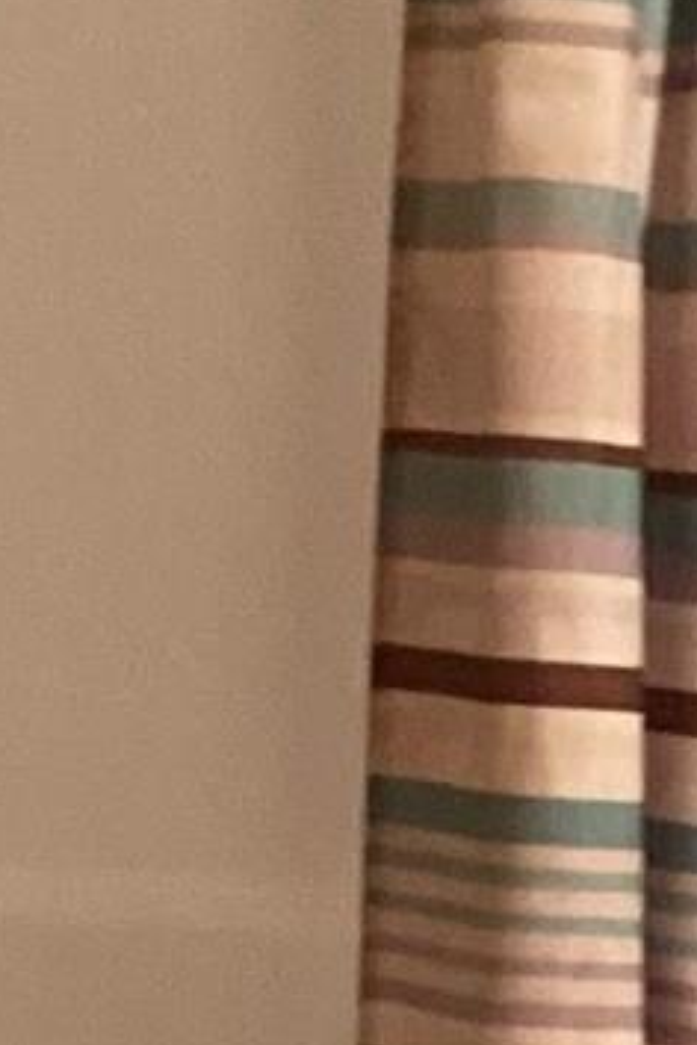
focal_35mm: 210
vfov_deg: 9.5
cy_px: 1632
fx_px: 6098
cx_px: 1565
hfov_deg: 6.3
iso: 250
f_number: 2.4
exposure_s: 1/40
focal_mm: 3.3
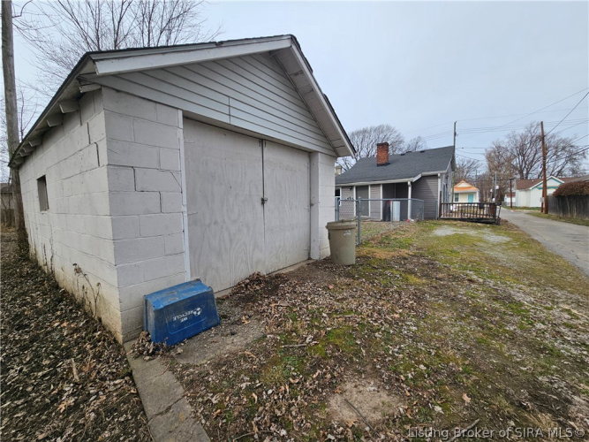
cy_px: 221
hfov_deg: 106.2
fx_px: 221
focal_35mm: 13
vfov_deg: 89.9
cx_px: 294
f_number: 2.2
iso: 50
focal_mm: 2.2
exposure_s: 1/1761
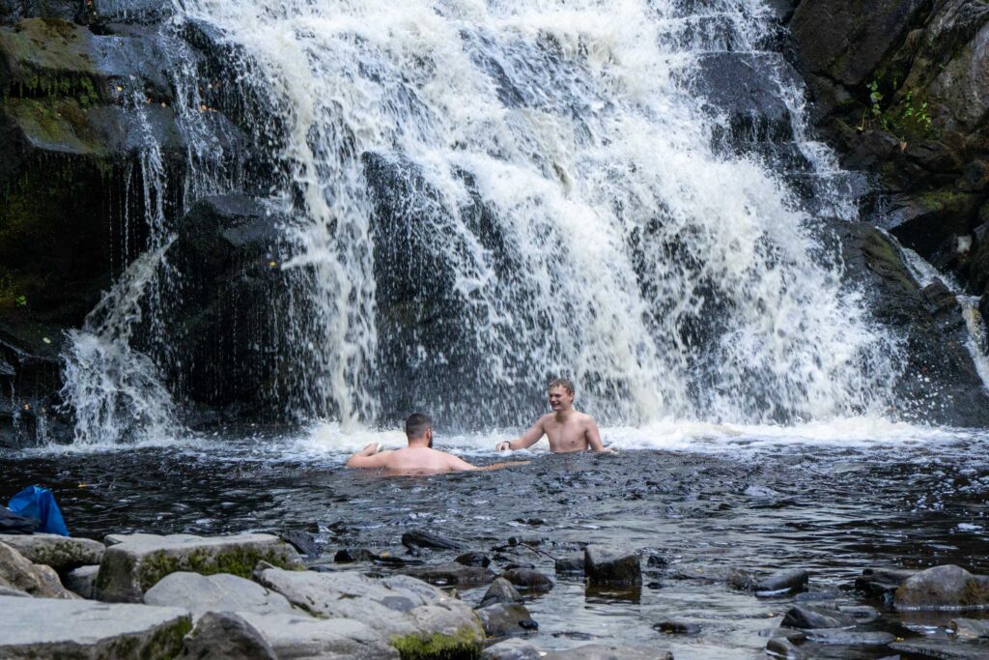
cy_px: 330
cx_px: 494
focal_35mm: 105
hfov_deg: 19.5
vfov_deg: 13.0
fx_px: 2885
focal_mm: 70
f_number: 4
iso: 1000
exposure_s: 1/160
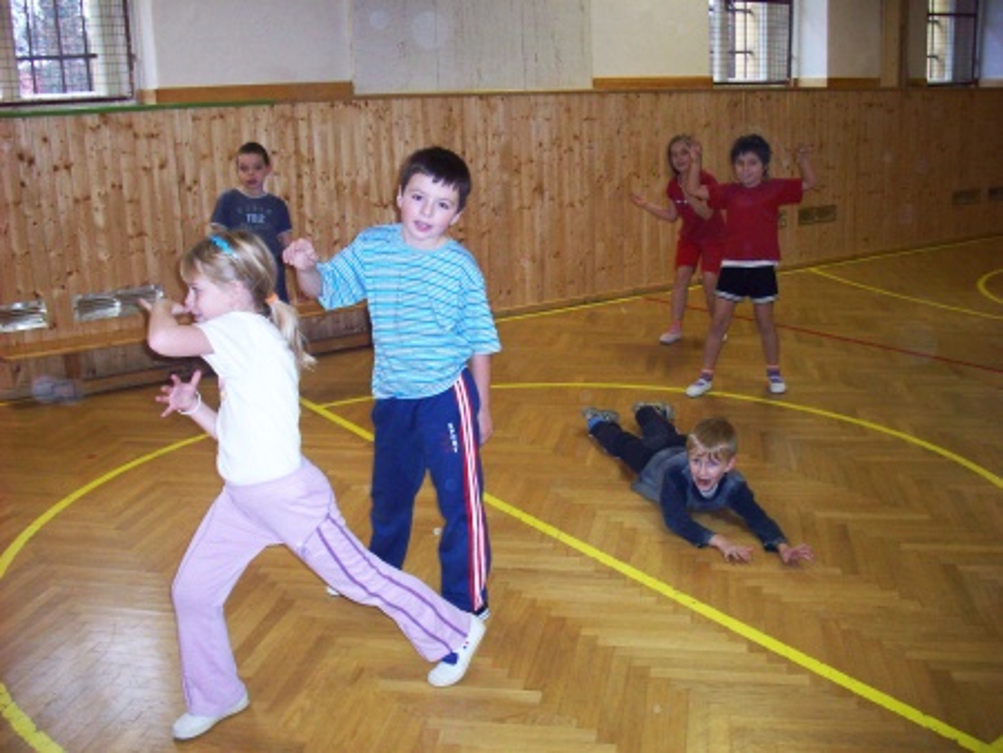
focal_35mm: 37
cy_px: 376
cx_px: 502
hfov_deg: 50.1
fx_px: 1073
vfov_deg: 38.7
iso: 160
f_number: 2.8
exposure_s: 1/45
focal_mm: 6.2
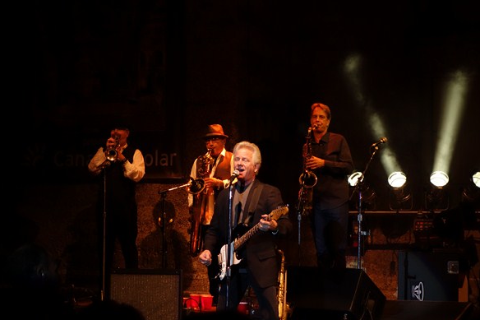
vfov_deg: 13.5
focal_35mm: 101
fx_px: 1346
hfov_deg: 20.2
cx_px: 238
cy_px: 160
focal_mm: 37.1
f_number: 4.9
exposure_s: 1/125
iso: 1000
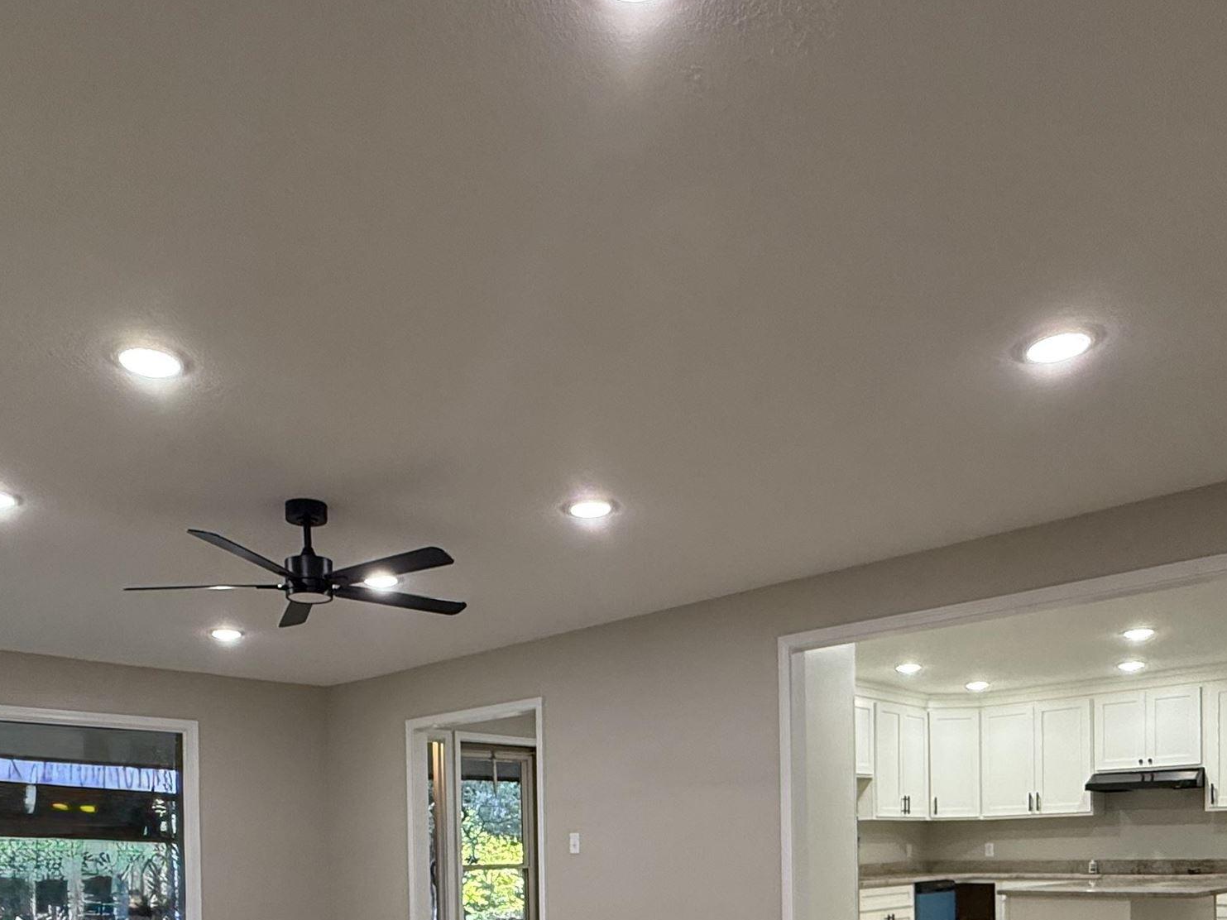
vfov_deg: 43.1
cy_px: 866
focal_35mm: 29
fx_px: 1028
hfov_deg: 61.6
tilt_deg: -0.1
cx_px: 563
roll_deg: +1.0
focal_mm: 2.22
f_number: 2.2
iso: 250
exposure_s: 1/120
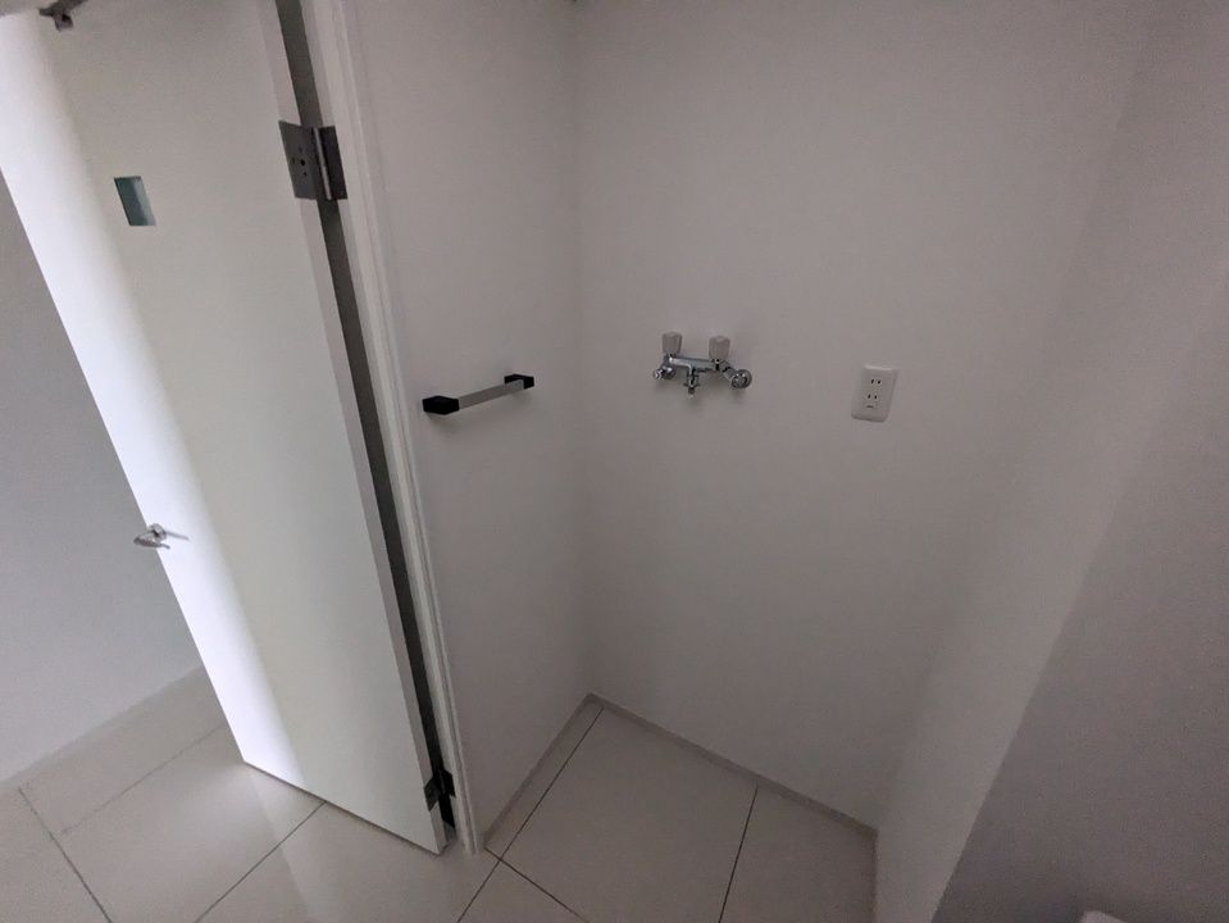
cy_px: 462
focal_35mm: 14
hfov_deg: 102.0
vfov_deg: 85.7
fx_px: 497
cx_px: 614
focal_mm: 1.83
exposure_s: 1/24
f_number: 2.2
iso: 846
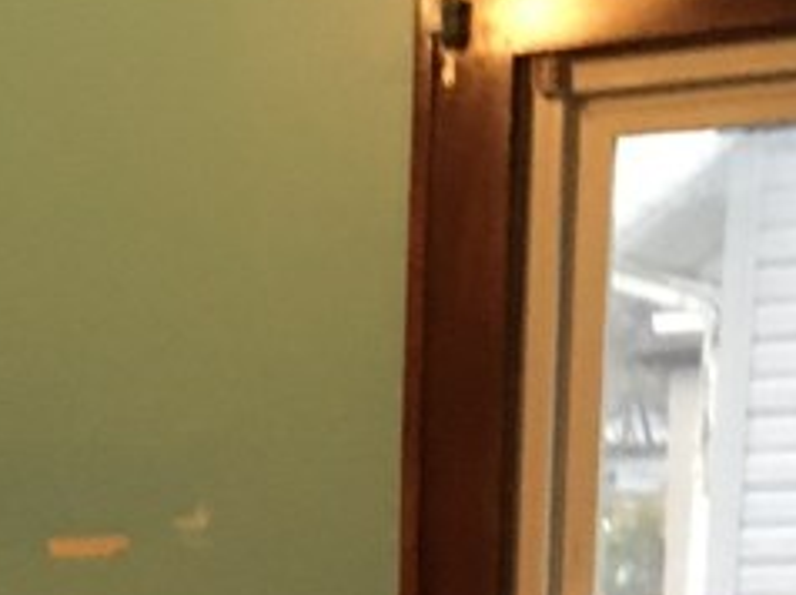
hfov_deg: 14.7
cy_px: 1073
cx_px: -375
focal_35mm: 125
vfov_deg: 11.0
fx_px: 2871
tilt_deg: -10.6
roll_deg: +2.1
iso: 200
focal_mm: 4.15
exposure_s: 1/24
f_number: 2.2
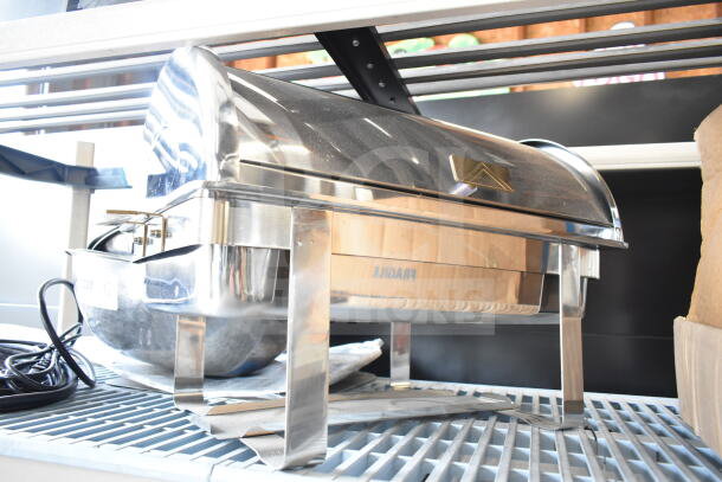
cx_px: 361
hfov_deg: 67.4
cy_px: 241
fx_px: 542
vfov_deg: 48.0
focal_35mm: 27
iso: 1600
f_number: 4.5
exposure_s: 1/80
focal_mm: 18
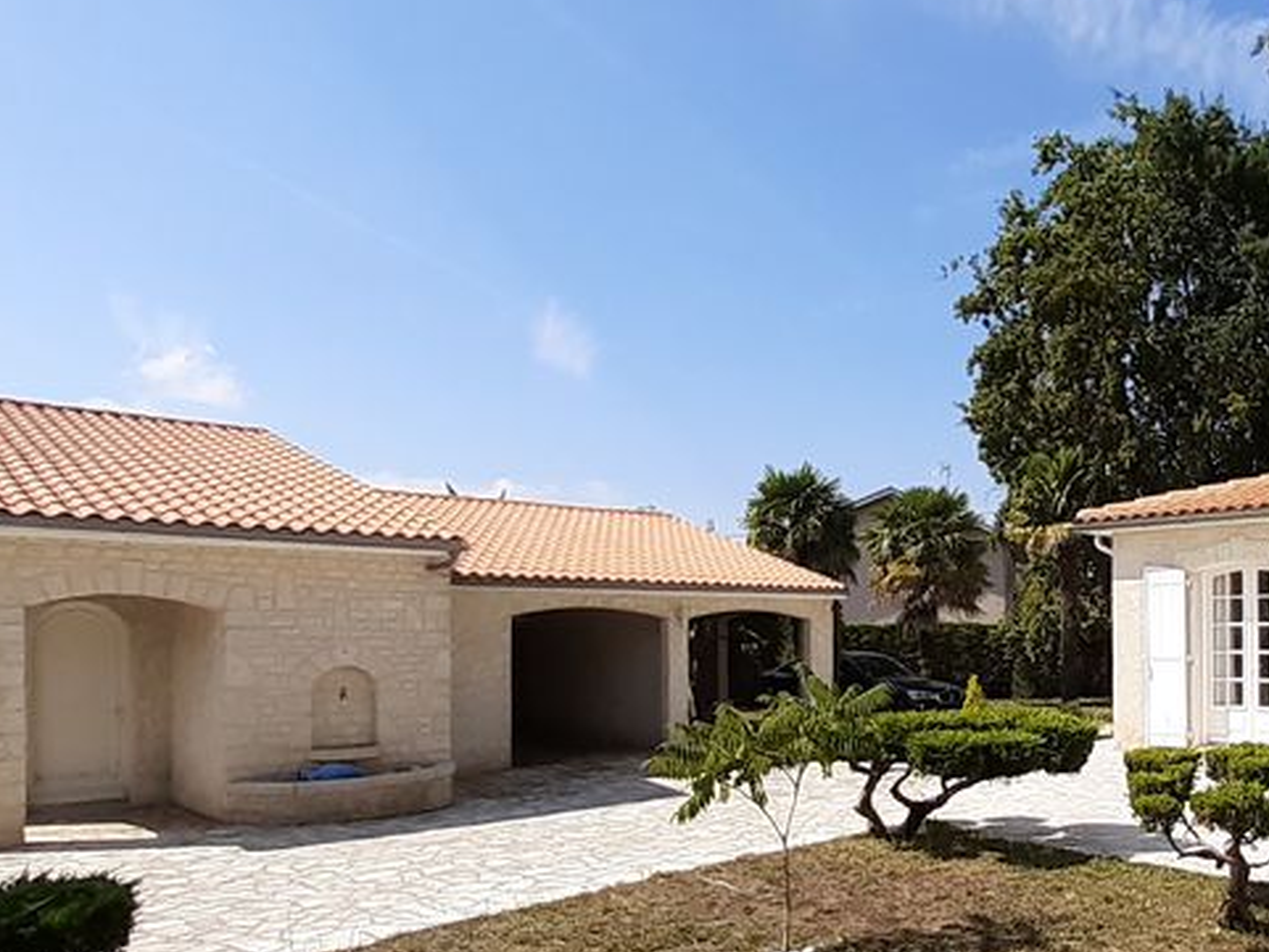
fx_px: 990
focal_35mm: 27
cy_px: 651
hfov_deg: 60.6
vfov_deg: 50.3
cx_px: 997
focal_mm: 1.13
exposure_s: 1/1477
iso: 40
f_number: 2.2
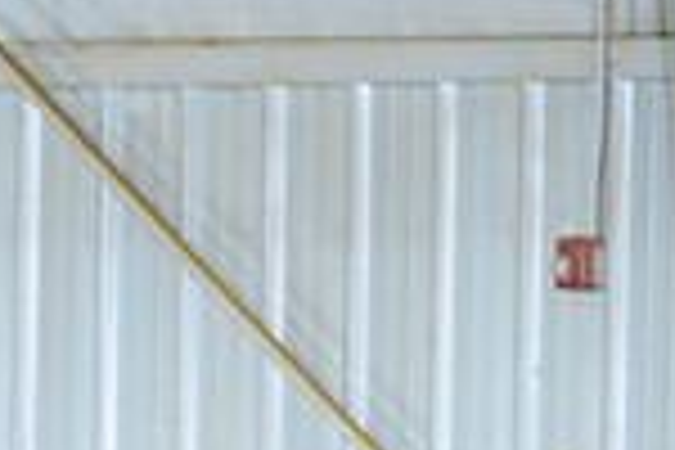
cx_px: -594
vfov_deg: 1.8
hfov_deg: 2.7
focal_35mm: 774
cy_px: 547
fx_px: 14511
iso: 2500
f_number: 4.5
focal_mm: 200
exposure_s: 1/200
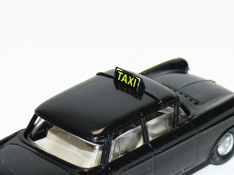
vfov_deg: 5.9
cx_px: 116
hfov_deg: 7.9
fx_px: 1690
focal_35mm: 250
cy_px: 144
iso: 100
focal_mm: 17.2
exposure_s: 1/30
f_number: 4
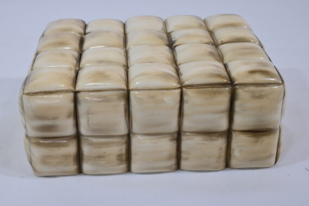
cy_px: 107
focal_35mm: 59
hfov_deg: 33.9
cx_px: 150
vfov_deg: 23.0
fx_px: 506
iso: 640
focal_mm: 56
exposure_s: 1/125
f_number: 8
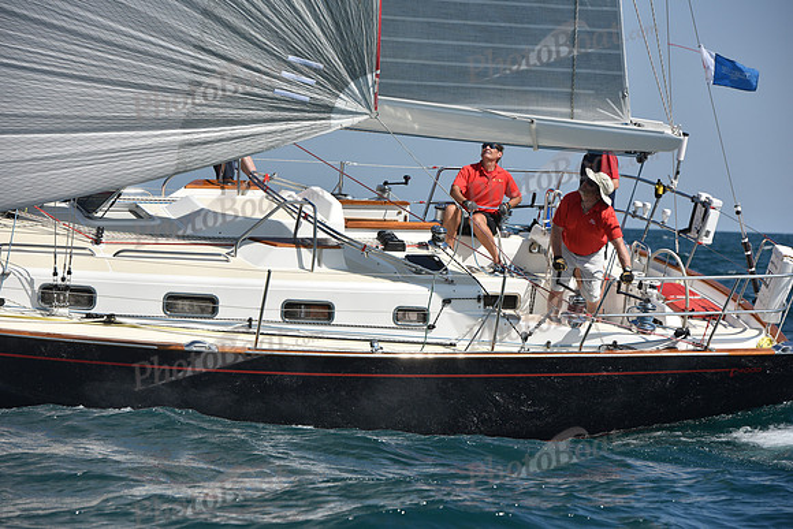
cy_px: 264
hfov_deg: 12.8
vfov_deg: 8.6
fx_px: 3525
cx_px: 396
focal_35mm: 160
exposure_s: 1/1600
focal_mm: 160
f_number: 8
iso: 250
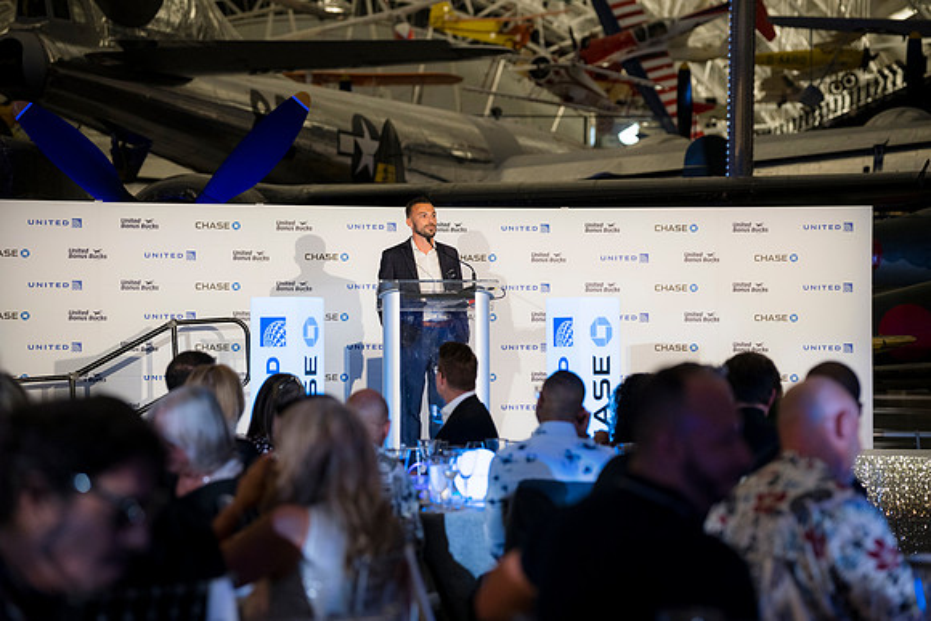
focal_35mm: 90
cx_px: 466
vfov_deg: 15.2
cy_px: 310
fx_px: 2328
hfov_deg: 22.6
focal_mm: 90
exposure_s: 1/160
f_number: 2.8
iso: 900
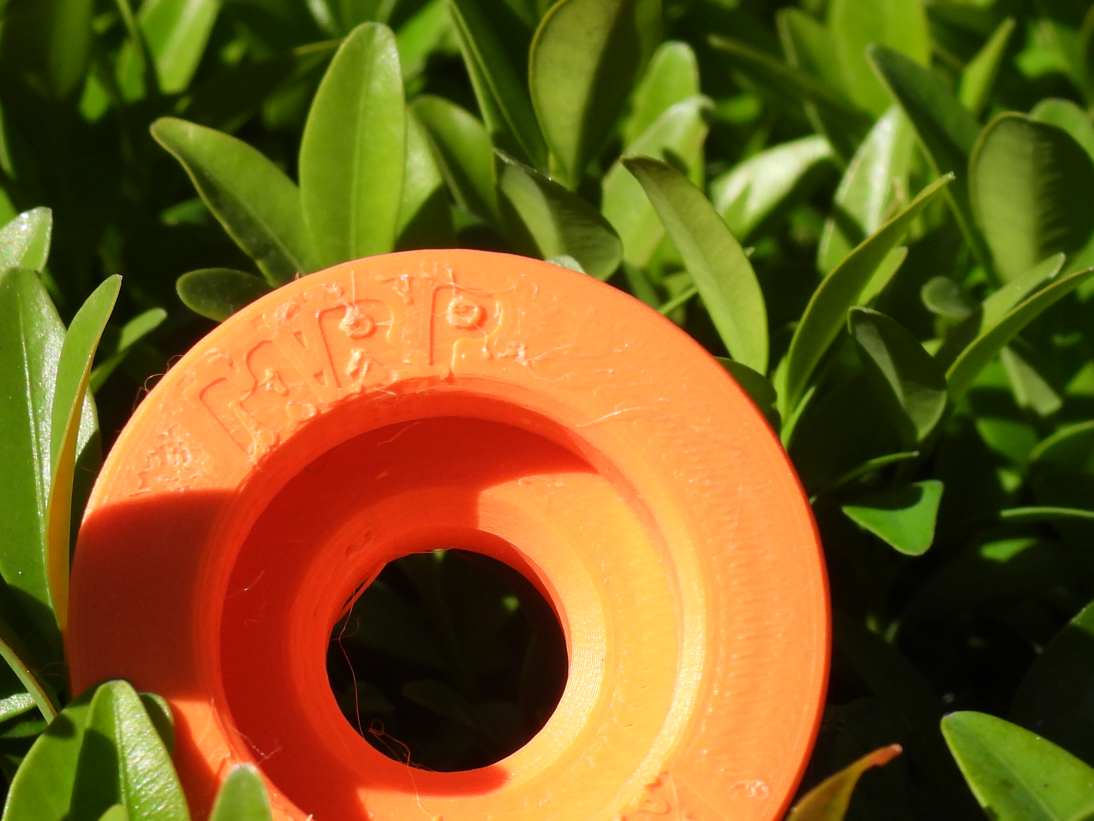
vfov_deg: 8.0
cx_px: 478
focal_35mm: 185
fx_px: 5847
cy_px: 509
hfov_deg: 10.7
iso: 100
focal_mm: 17
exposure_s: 1/800
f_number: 4.5
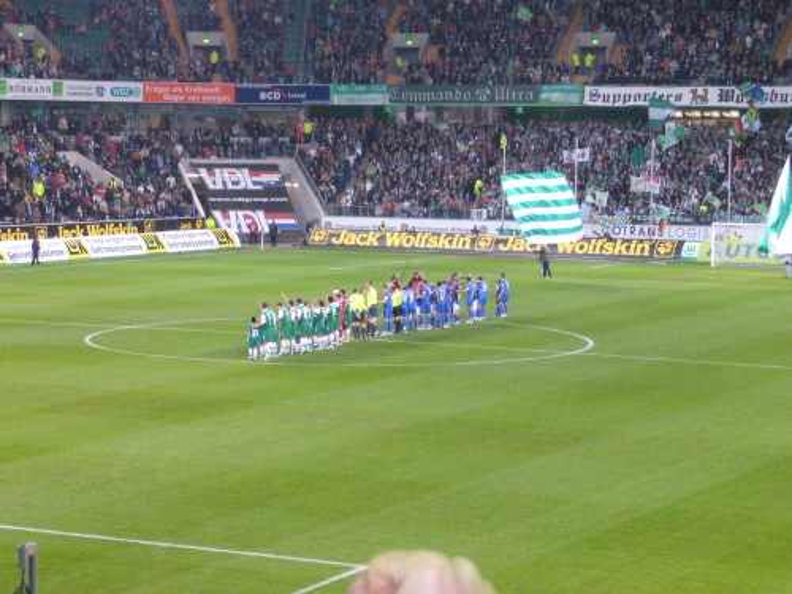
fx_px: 2219
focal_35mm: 97
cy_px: 297
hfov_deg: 20.2
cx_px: 396
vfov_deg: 15.2
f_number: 4.8
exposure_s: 1/60
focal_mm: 16.1
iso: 400
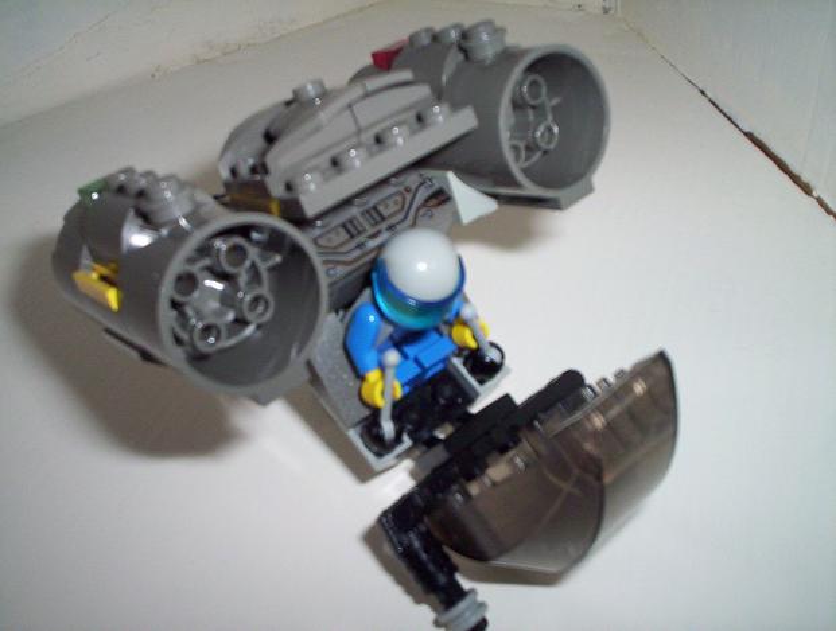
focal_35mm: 38
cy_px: 316
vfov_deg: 37.9
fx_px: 920
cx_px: 418
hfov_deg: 48.9
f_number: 4.5
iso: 140
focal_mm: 4.99
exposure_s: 1/60
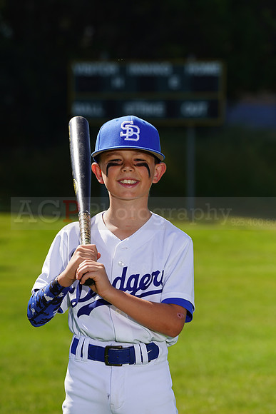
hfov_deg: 6.5
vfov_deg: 9.7
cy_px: 207
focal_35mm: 212
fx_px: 2436
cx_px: 138
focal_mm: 212
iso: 100
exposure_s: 1/250
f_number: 8
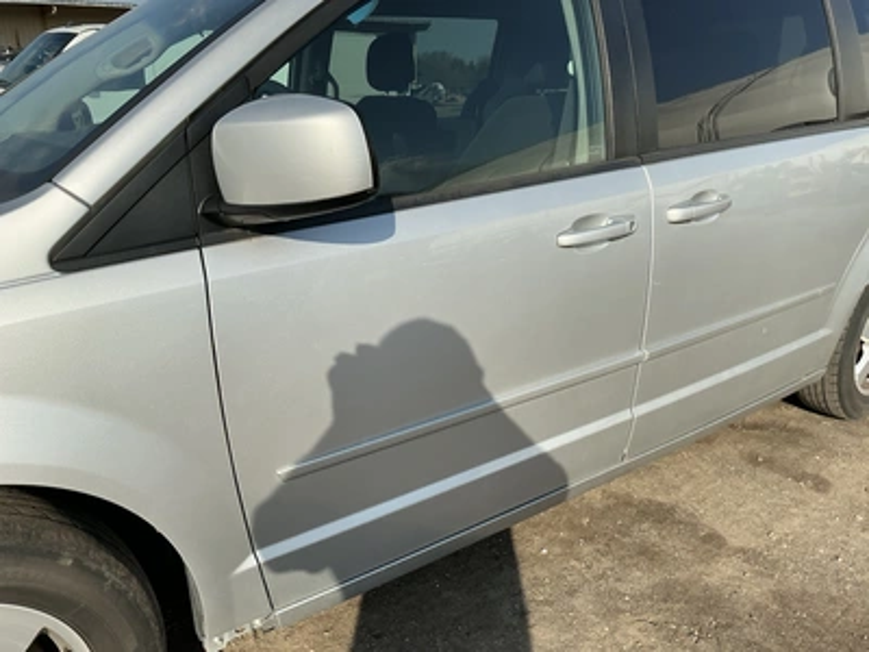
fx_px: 703
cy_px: 326
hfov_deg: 63.4
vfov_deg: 49.7
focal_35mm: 28
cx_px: 434
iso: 25
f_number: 1.8
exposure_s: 1/1848
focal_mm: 3
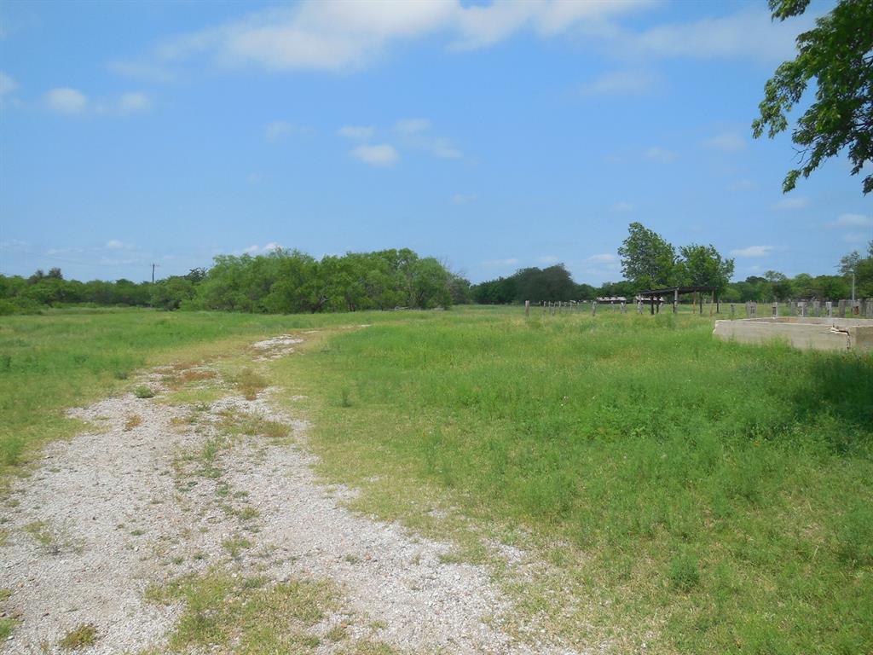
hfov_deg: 69.4
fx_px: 630
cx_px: 436
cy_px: 328
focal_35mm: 25
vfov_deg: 54.9
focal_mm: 4.5
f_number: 6.2
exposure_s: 1/500
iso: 125
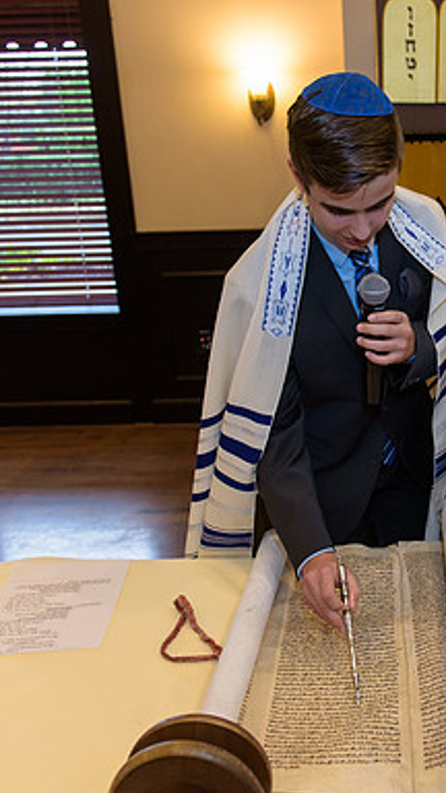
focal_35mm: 38
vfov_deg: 52.8
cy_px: 398
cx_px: 392
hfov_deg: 30.0
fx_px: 799
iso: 1250
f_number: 3.2
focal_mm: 24
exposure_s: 1/125
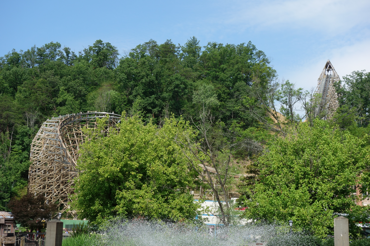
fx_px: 576
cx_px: 185
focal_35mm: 56
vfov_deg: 24.2
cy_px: 123
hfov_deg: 35.6
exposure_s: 1/400
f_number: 5.6
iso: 125
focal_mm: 20.64
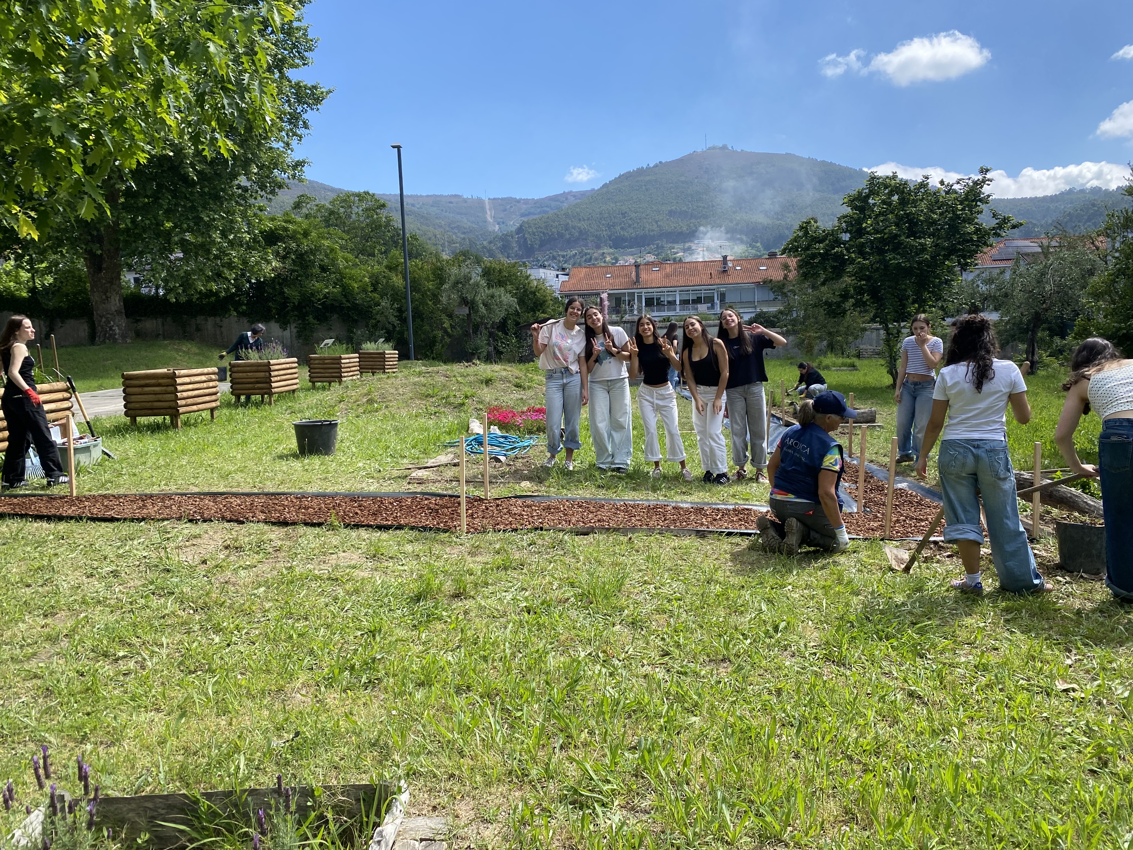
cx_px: 566
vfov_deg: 53.1
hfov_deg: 67.3
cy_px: 425
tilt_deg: -5.1
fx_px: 851
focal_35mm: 26
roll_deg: +1.7
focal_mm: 4.25
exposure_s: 1/1608
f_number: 1.8
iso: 32
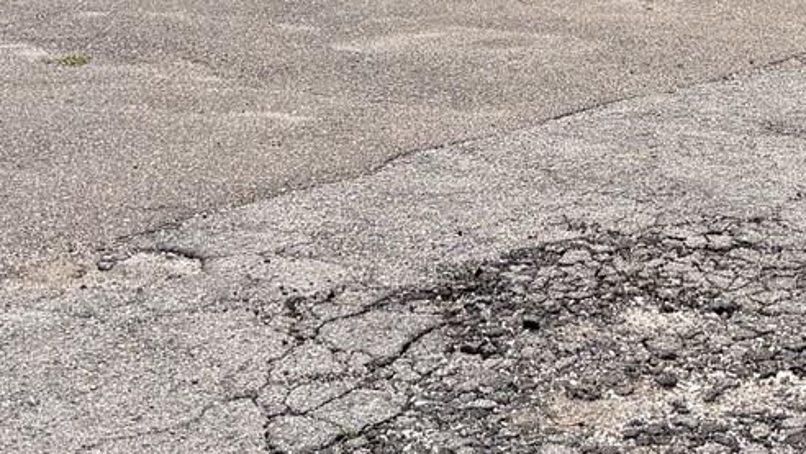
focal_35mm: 85
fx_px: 1817
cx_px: 703
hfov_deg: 24.4
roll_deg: -1.0
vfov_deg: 13.0
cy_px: -329
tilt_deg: +1.9
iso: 80
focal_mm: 6.76
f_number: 1.78
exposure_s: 1/4975
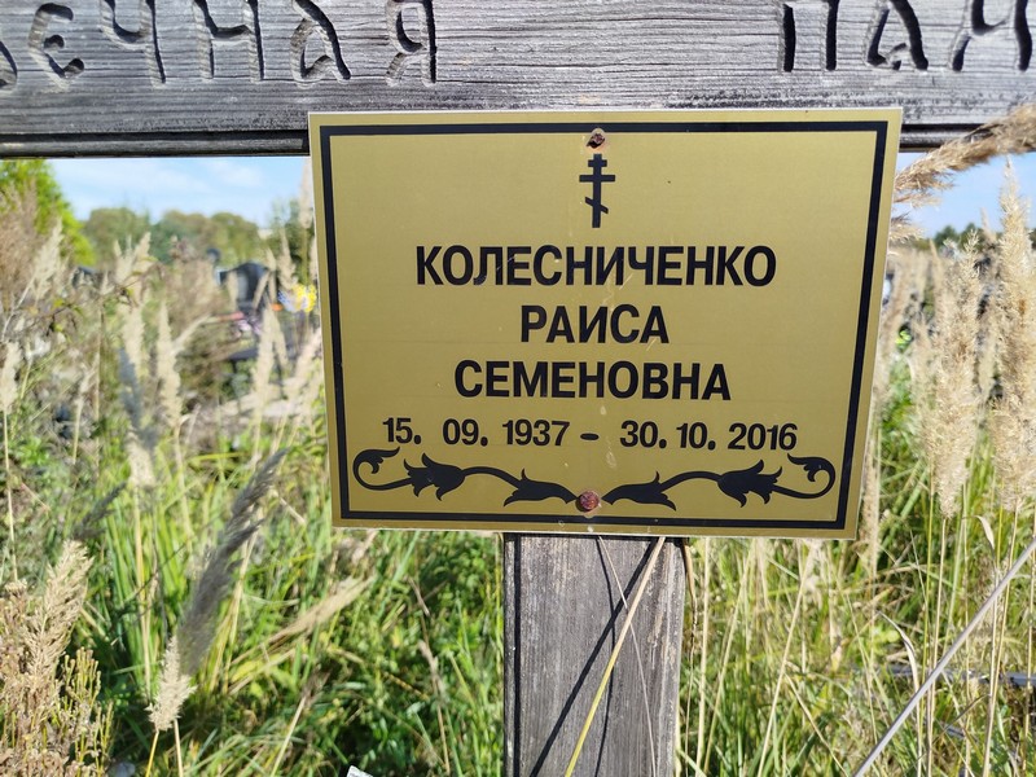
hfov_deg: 71.6
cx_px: 518
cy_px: 388
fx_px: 718
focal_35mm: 24
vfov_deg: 56.8
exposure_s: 1/643
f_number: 1.7
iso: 50
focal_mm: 5.31
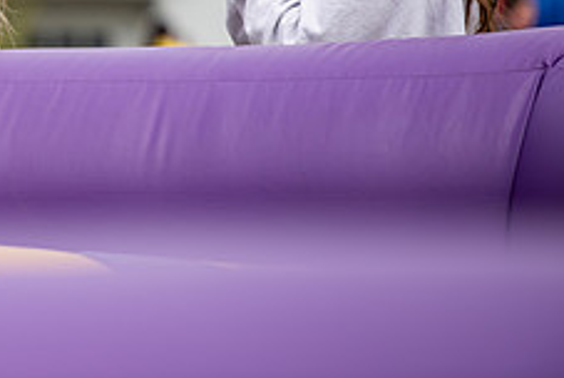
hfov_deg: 4.6
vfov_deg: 3.1
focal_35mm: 447
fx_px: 7012
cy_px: -83
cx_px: -127
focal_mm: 175
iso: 100
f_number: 3.2
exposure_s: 1/1250
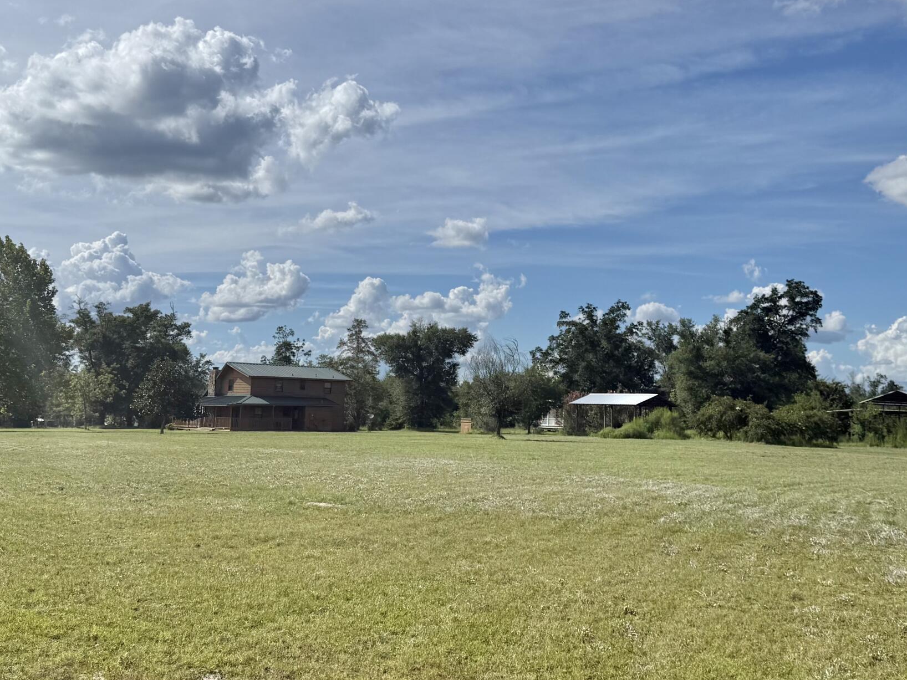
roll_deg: -1.3
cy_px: 319
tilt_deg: +5.7
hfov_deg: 42.9
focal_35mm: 44
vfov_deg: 32.9
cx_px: 477
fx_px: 1153
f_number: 1.78
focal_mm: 6.76
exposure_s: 1/11905
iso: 80
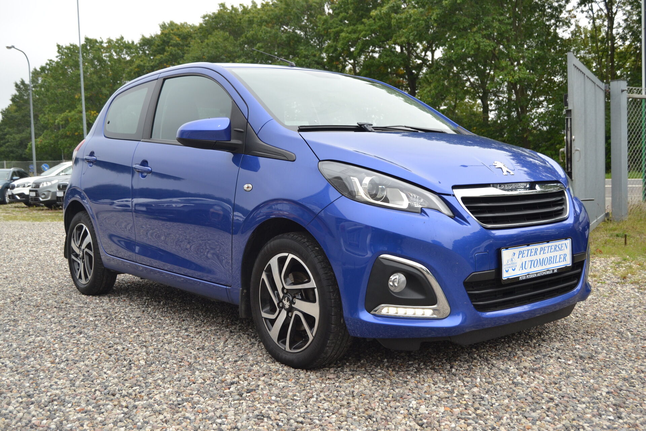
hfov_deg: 53.1
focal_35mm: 36
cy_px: 216
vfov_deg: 36.9
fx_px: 646
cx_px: 323
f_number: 5.6
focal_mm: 24
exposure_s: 1/125
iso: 250
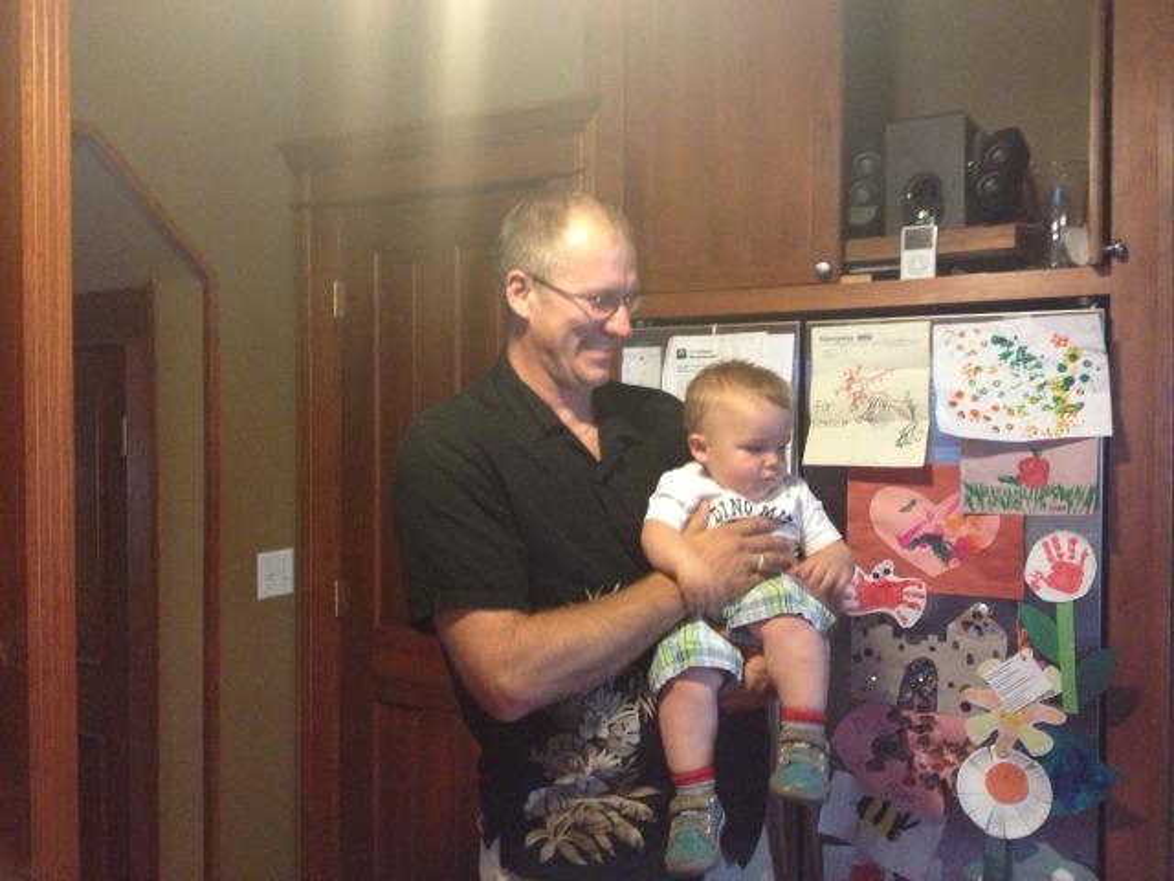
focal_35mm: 35
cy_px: 440
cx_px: 587
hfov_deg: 52.6
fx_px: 1187
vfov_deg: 40.7
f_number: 2.4
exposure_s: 1/15
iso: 400
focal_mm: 4.28
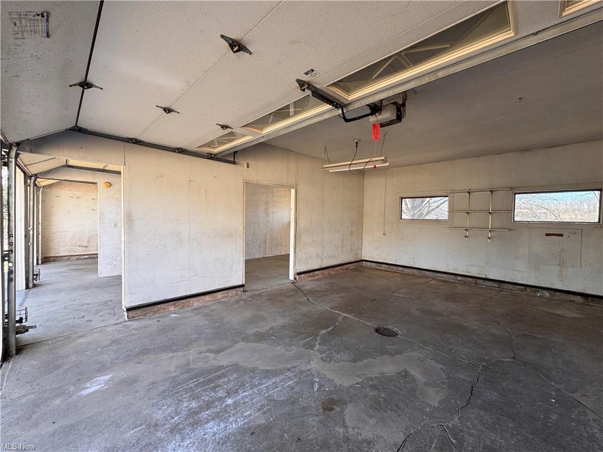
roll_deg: -1.3
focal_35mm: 14
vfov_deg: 85.7
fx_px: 244
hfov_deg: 102.1
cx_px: 302
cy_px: 226
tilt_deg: -2.0
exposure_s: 1/99
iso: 80
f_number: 2.2
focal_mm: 2.22
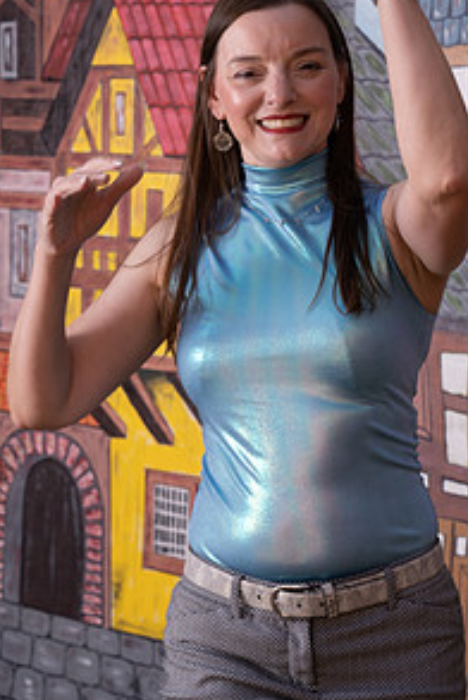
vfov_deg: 22.8
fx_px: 1731
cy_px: 332
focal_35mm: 89
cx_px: 275
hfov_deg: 15.4
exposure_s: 1/200
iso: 200
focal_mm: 58
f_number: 7.1
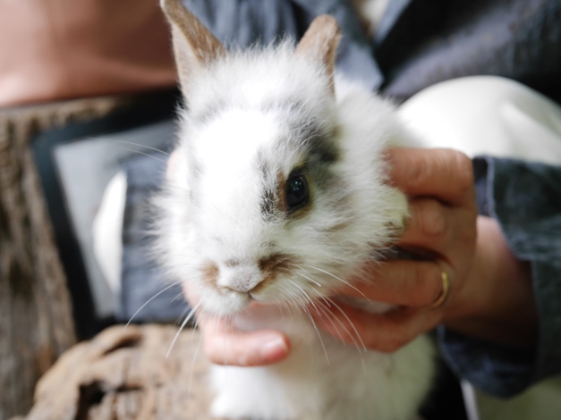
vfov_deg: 29.7
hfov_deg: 38.9
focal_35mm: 49
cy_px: 212
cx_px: 277
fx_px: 794
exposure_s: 1/60
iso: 500
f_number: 5
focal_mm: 24
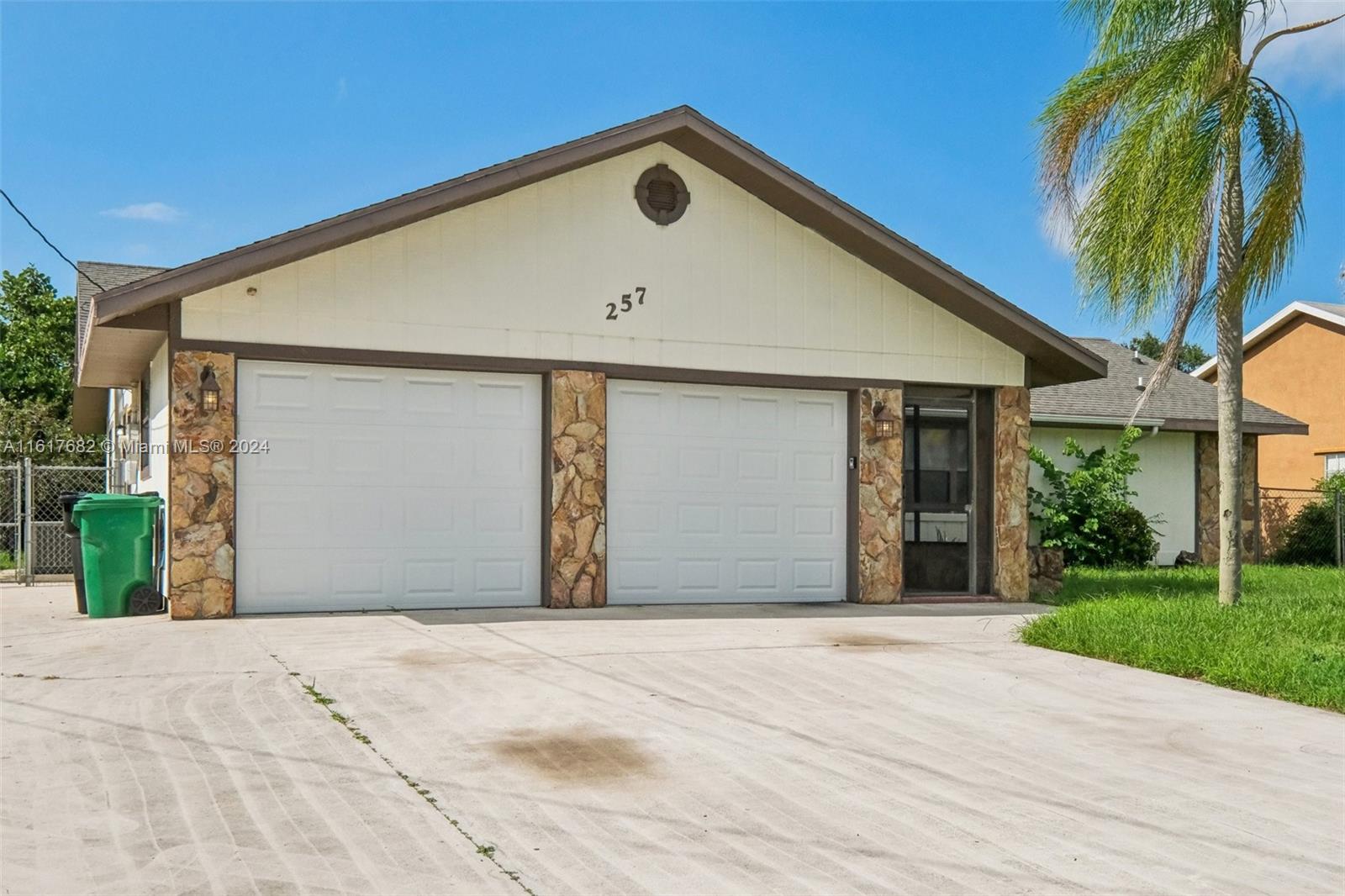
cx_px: 672
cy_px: 448
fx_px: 1345
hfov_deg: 53.1
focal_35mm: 36
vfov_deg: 36.9
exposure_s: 1/4400
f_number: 9
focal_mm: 24
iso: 1600
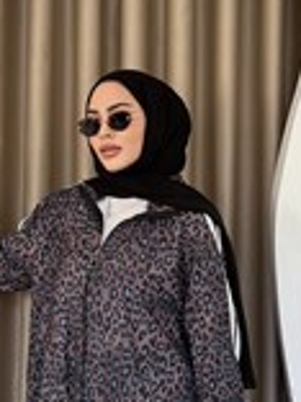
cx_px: 113
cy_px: 341
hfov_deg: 18.0
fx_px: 951
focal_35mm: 82
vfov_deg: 23.4
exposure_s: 1/269
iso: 200
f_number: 1.78
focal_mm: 6.76
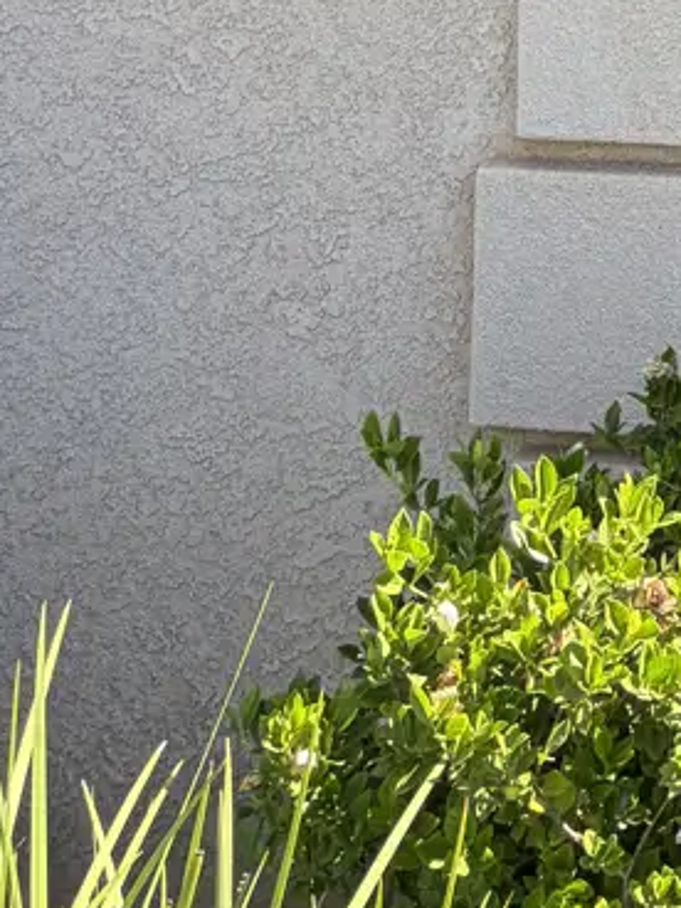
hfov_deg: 12.2
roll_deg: +0.4
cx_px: 1147
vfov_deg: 14.4
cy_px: -920
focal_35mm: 113
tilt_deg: -1.8
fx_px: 2964
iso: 50
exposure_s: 1/840
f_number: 1.6
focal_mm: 5.96
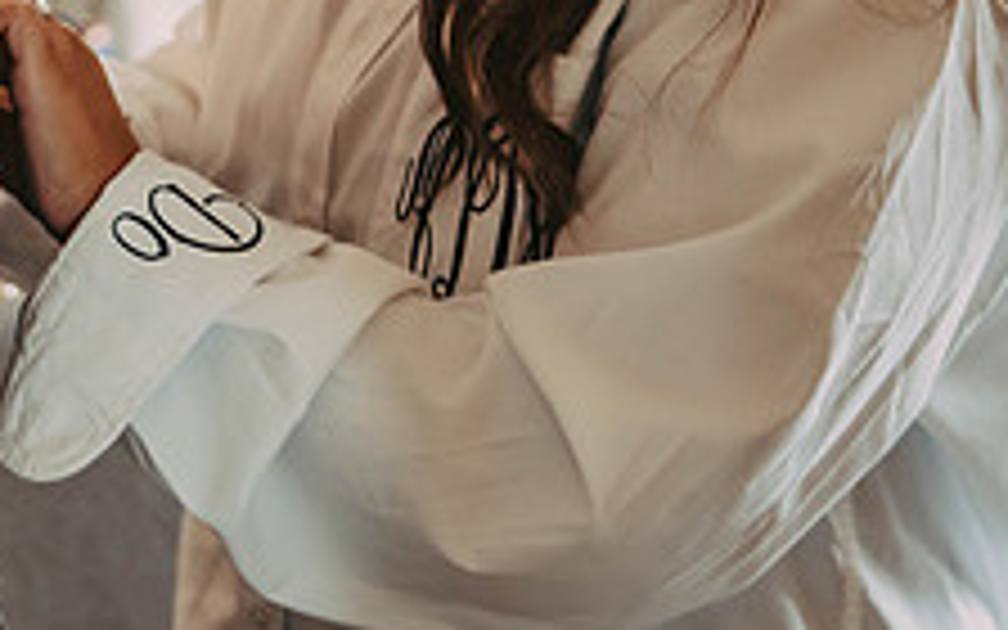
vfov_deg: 11.2
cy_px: -25
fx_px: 3187
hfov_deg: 17.6
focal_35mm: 116
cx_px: 58
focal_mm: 44
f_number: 2.8
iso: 800
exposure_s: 1/100
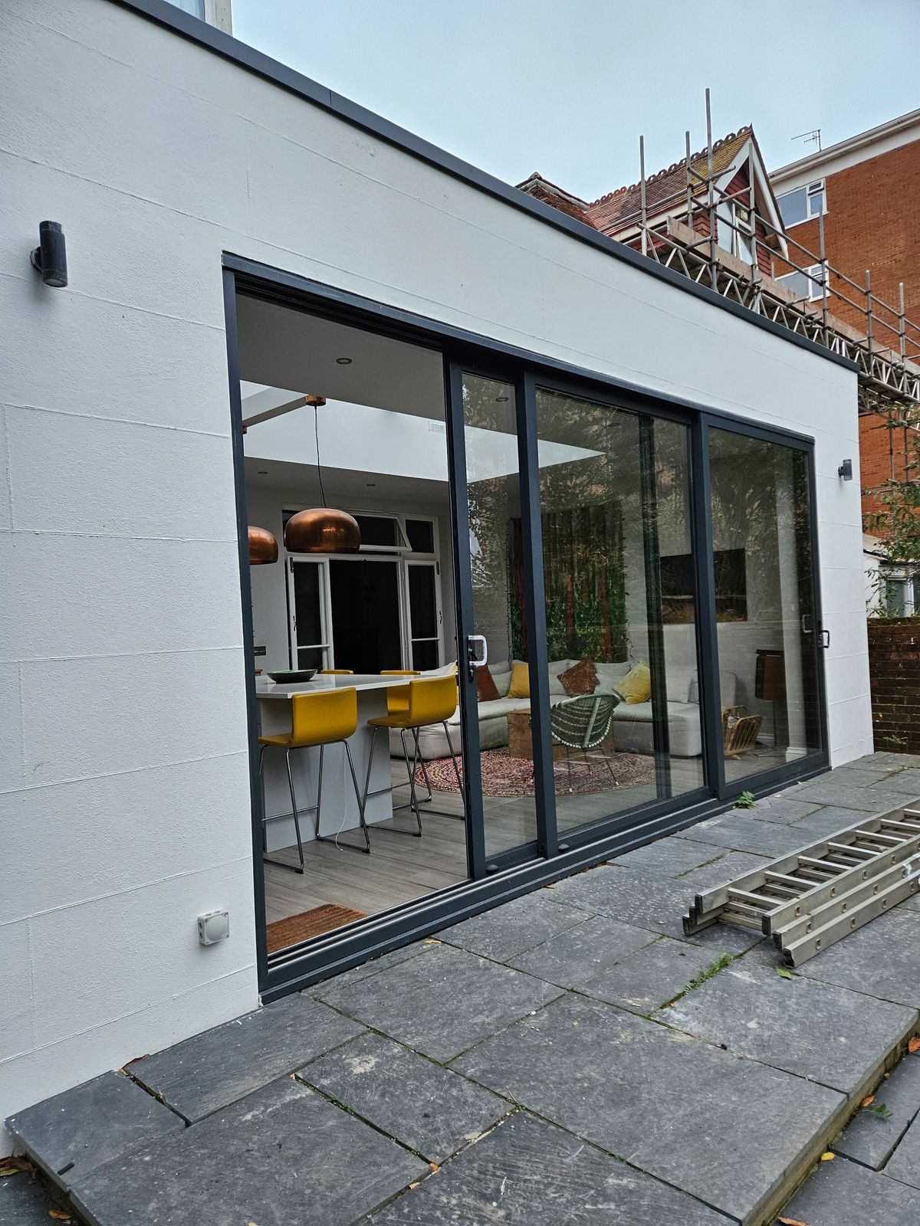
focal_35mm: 23
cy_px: 613
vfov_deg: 73.9
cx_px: 460
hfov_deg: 58.9
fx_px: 815
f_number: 1.8
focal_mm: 5.4
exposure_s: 1/100
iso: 160
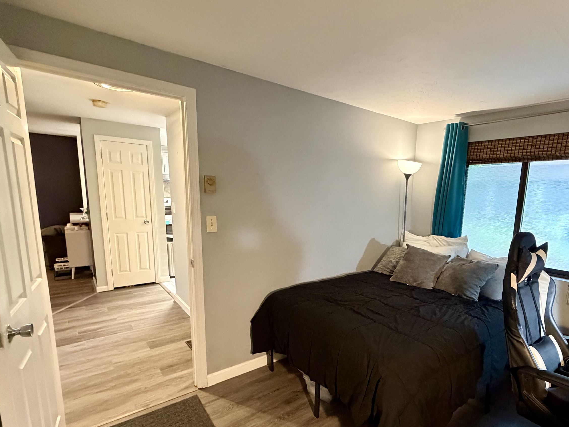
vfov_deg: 68.3
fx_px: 312
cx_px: 347
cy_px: 245
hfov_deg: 83.4
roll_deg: -1.9
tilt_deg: -9.9
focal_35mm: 19
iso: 800
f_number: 2.2
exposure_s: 1/59
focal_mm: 2.22
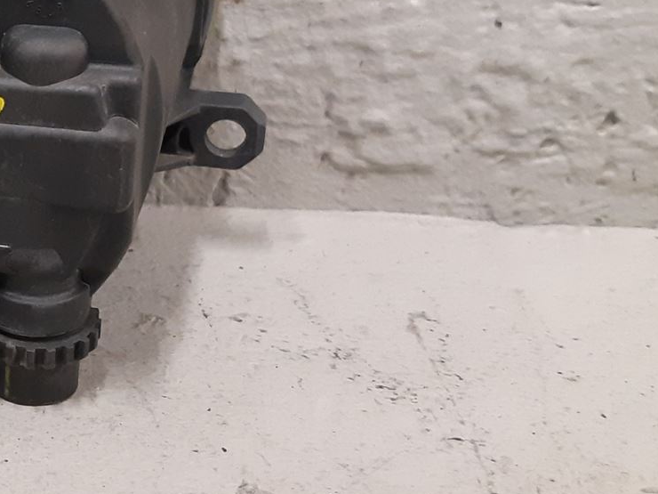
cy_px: 135
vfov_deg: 20.3
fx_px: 1369
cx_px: -101
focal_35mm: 72
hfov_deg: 24.8
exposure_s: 1/50
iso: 250
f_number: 1.7
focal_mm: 3.93
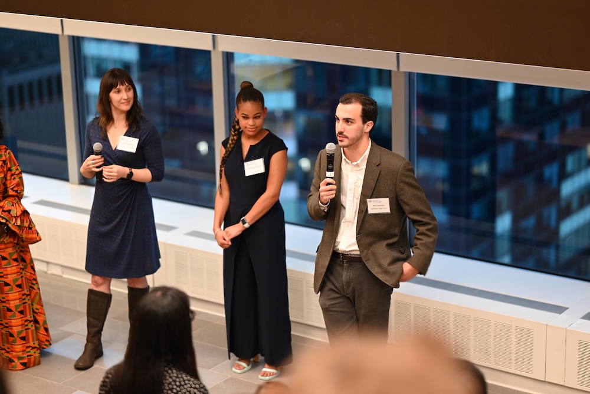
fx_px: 1394
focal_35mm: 85
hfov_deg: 23.9
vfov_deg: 16.1
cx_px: 295
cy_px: 197
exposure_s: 1/60
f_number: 1.8
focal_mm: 85
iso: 560
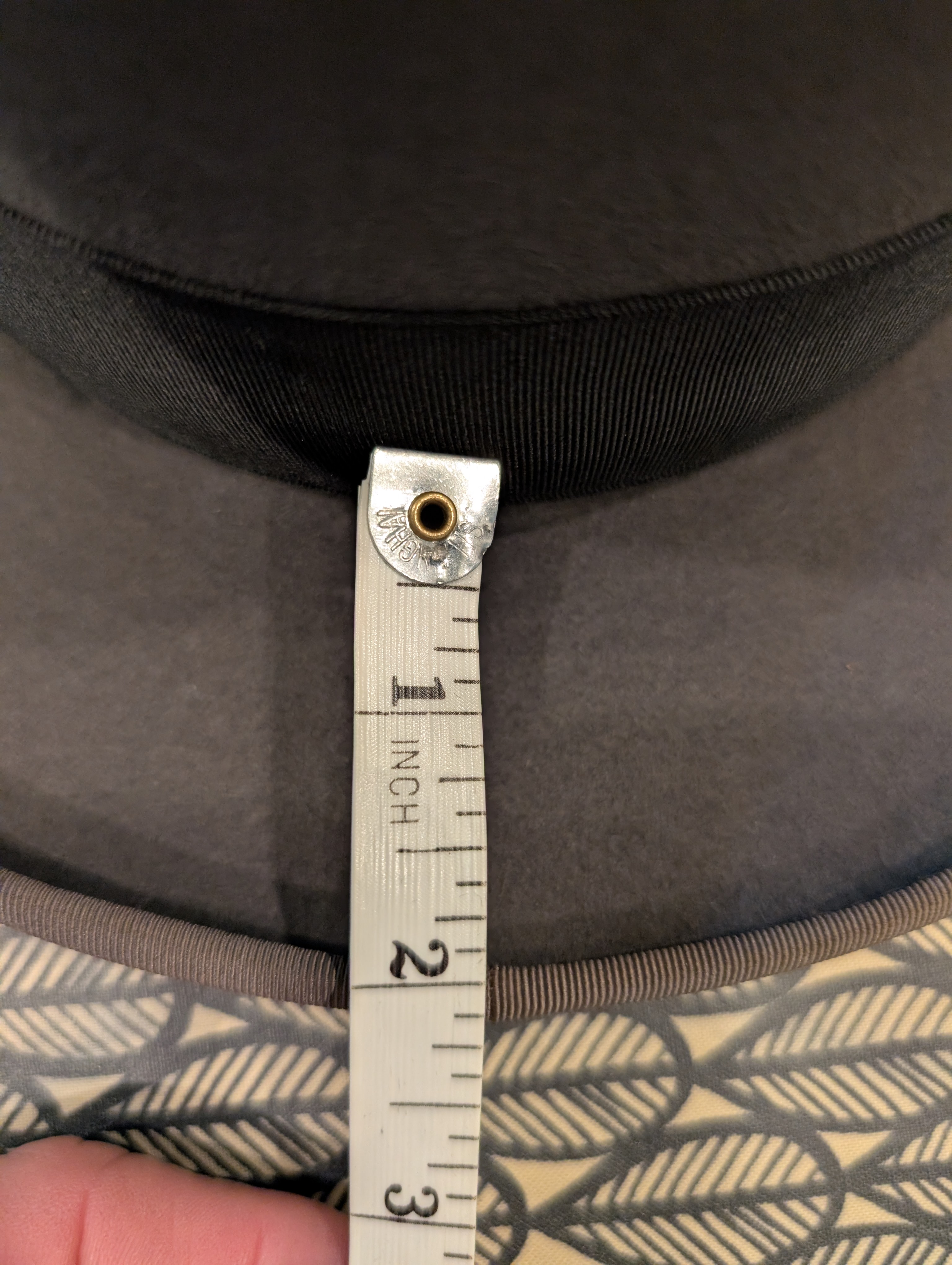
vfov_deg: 71.5
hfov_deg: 56.9
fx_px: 878
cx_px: 476
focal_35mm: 24
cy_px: 632
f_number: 1.68
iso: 793
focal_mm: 6.9
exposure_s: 1/120
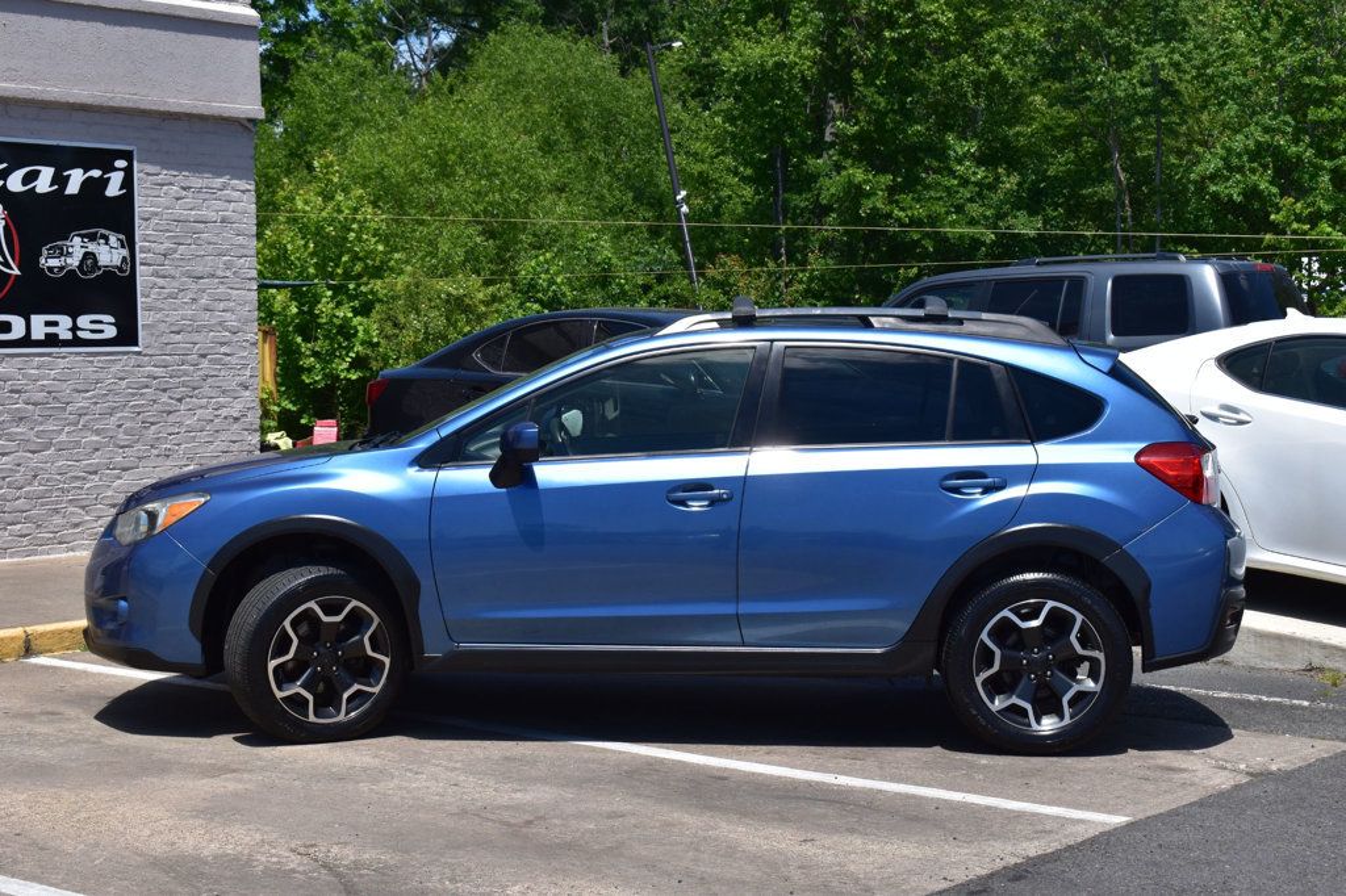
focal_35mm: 63
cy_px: 448
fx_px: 2355
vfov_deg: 21.6
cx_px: 673
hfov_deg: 31.9
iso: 280
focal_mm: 42
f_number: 11
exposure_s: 1/500
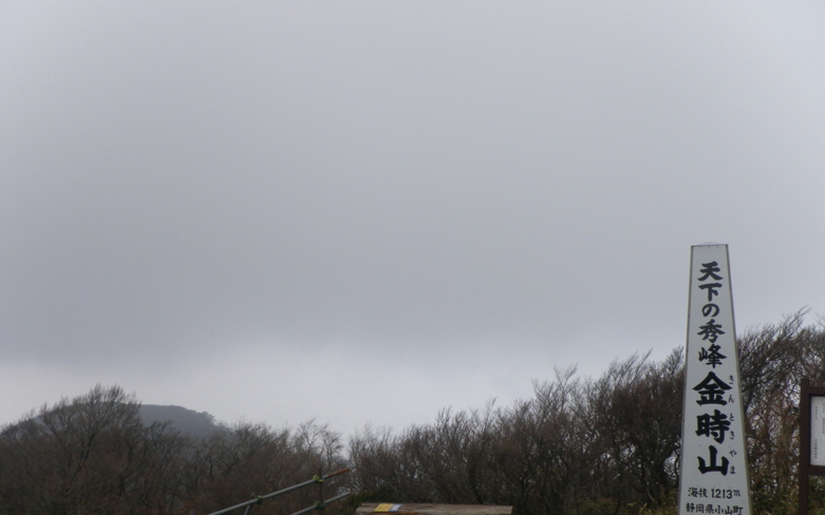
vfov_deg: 33.5
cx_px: 406
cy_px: 309
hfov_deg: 51.5
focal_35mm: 38
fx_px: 854
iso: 64
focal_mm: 6.2
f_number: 6.3
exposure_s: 1/125
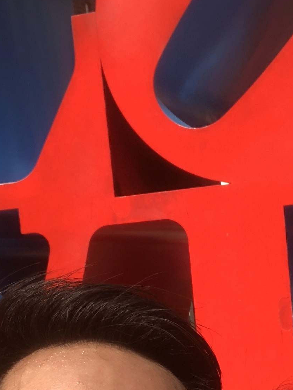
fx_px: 1003
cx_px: 241
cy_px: 381
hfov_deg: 16.5
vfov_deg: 21.3
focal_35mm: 89
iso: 20
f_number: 2.2
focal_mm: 2.87
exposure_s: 1/356
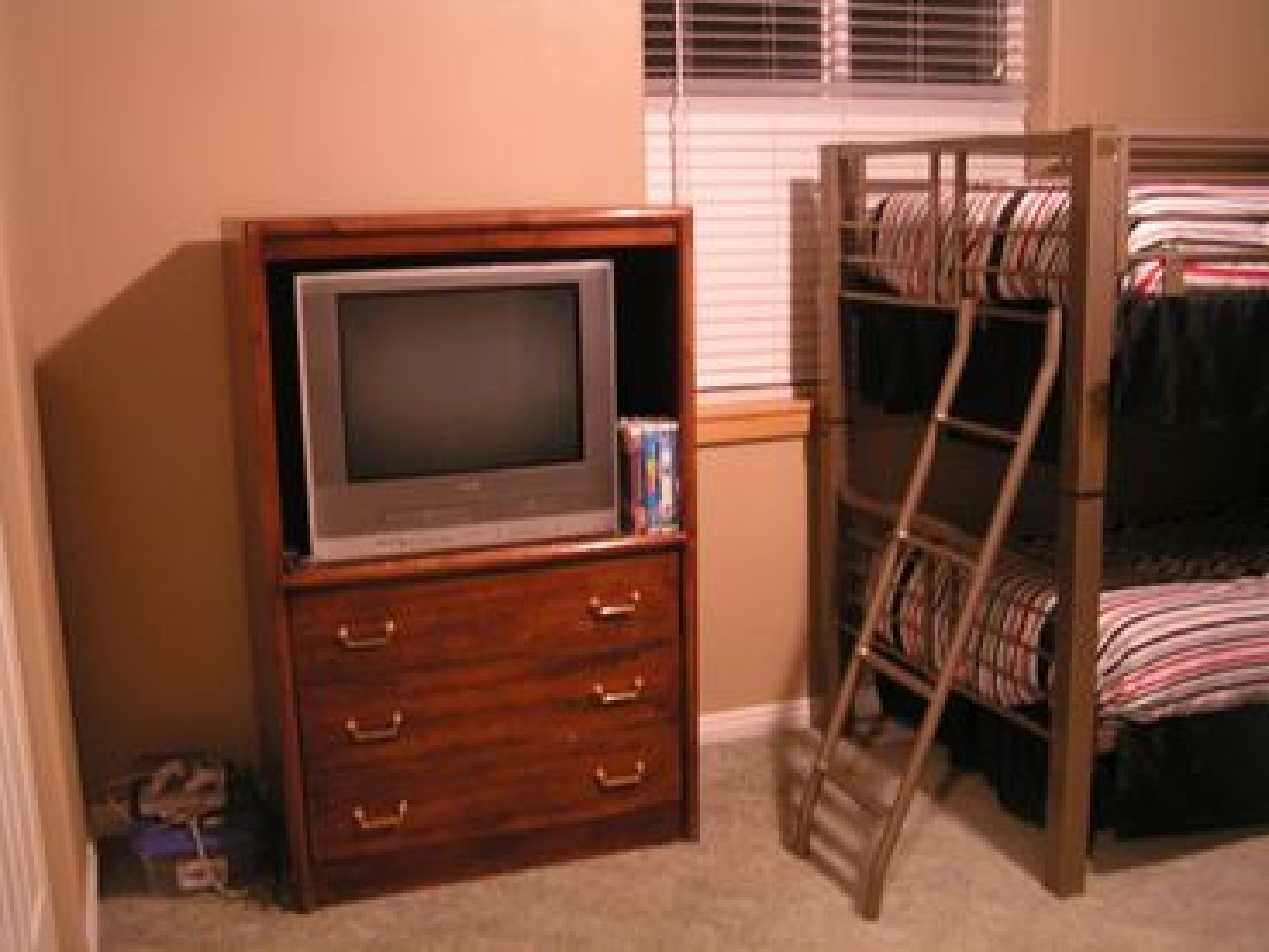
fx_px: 1393
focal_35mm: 38
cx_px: 634
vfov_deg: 37.7
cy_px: 476
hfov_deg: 49.0
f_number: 2.8
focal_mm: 5.8
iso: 200
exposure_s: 1/3
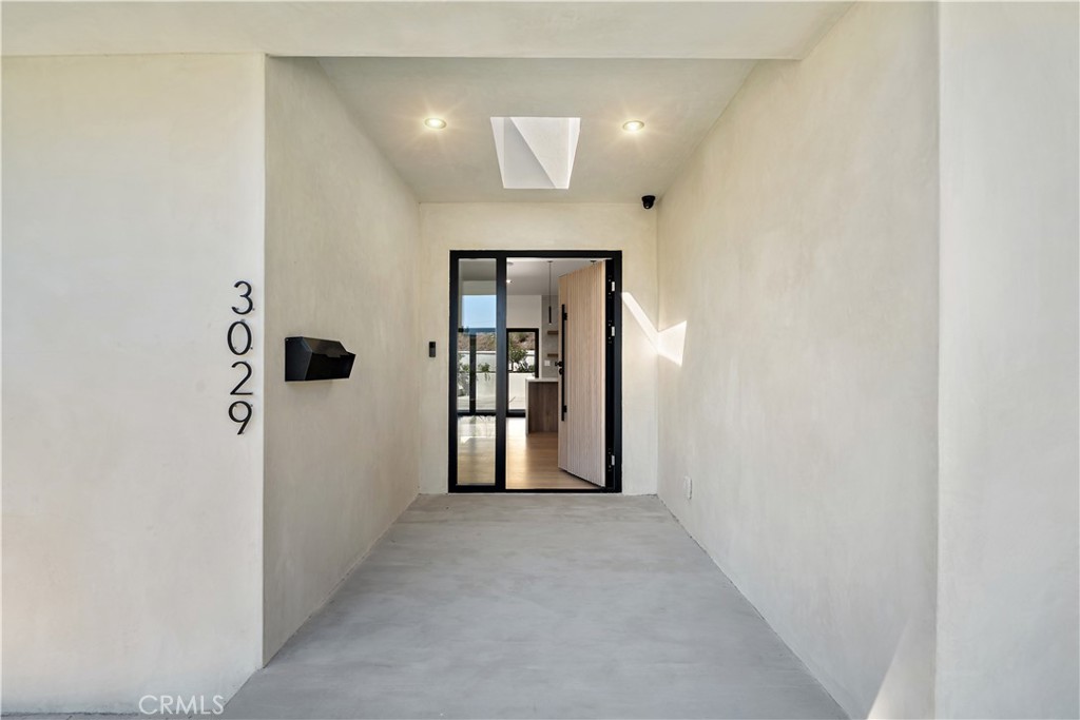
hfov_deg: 100.4
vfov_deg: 77.3
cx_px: 540
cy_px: 360
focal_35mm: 15
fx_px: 450
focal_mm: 15
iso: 100
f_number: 8
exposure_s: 1/10
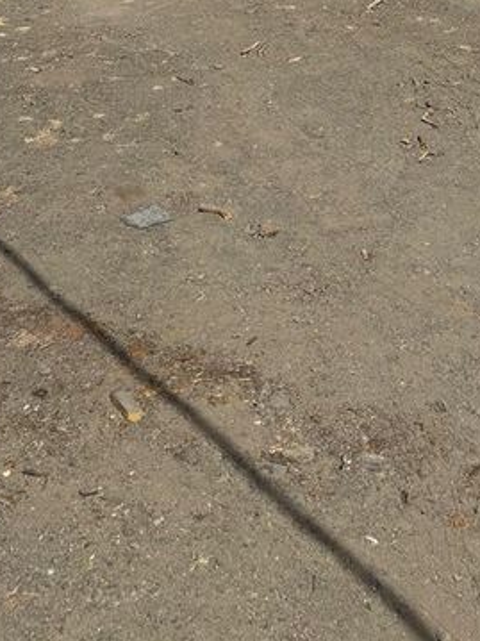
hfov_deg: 25.6
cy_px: -110
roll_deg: +5.4
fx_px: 1054
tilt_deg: -7.7
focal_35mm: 57
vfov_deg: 29.5
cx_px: 291
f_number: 1.78
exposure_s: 1/10309
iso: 80
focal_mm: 6.76
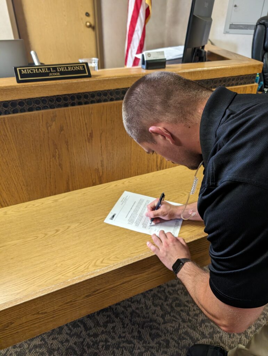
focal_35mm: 24
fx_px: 247
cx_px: 134
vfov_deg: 71.5
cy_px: 178
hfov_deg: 56.9
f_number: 1.68
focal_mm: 6.9
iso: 765
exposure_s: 1/120
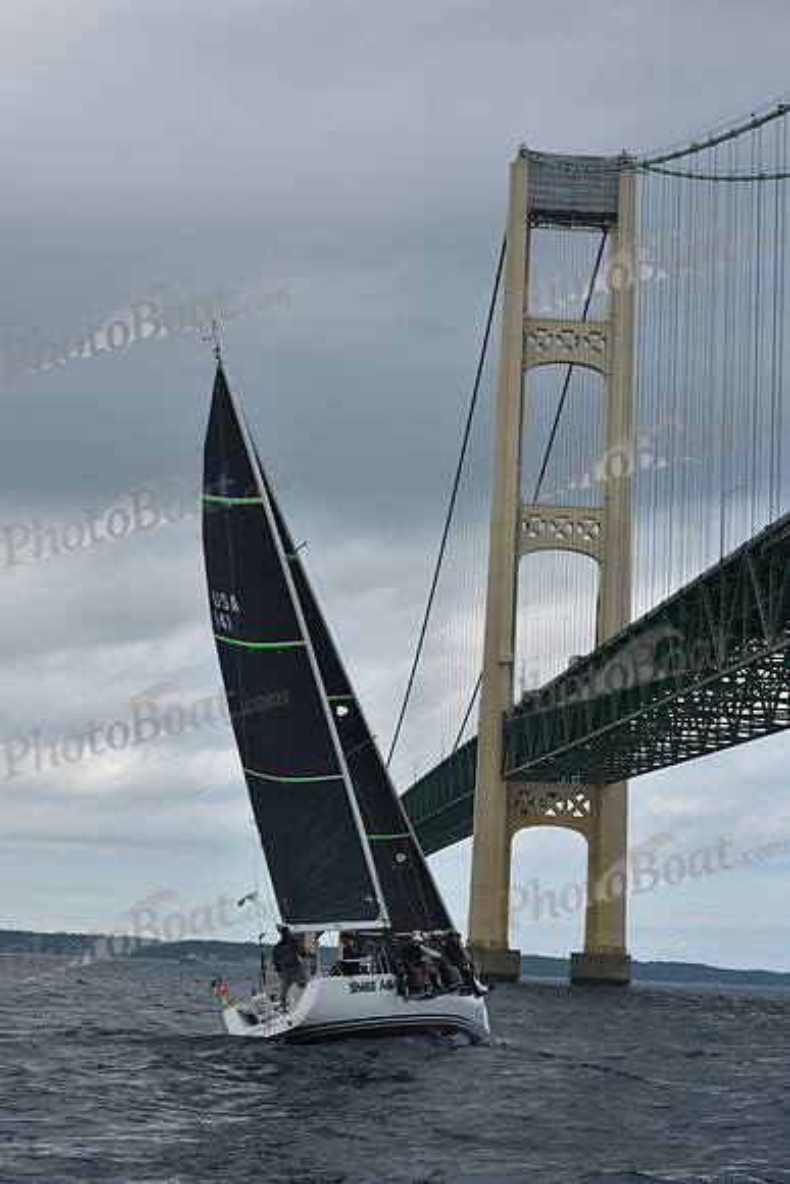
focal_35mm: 70
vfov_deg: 28.8
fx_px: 2303
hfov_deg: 19.5
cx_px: 395
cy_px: 592
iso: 400
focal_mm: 70
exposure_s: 1/800
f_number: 9
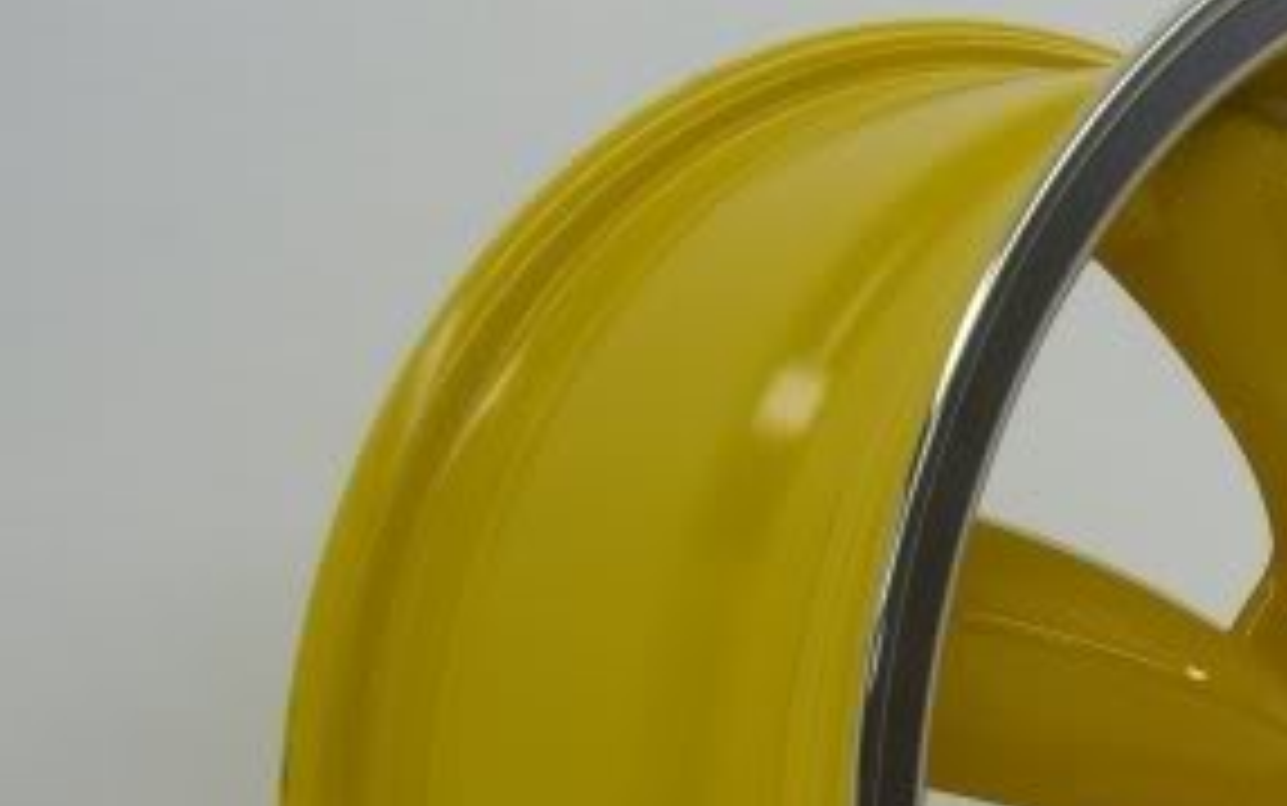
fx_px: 3158
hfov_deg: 22.2
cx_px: 1292
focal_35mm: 90
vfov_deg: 14.3
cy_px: 851
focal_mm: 6.2
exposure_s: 1/160
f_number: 2.7
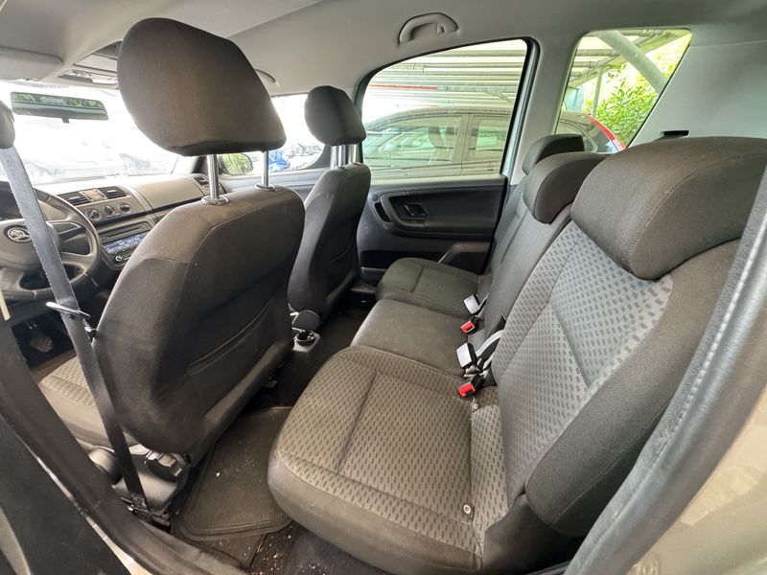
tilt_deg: -27.1
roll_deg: +0.0
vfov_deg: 85.7
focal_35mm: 14
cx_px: 384
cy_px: 288
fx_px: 310
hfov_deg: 102.1
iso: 800
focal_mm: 2.22
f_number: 2.2
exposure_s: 1/60
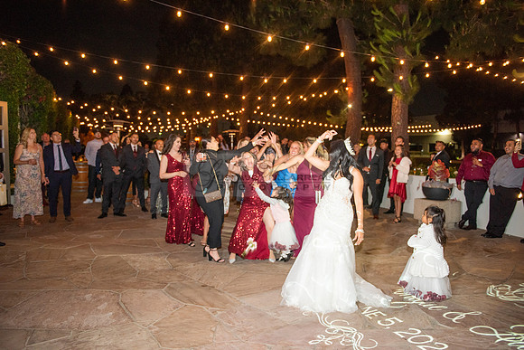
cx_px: 262
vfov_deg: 48.0
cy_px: 175
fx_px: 393
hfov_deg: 67.4
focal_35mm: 27
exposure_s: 1/125
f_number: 2.8
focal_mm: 27
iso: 1250
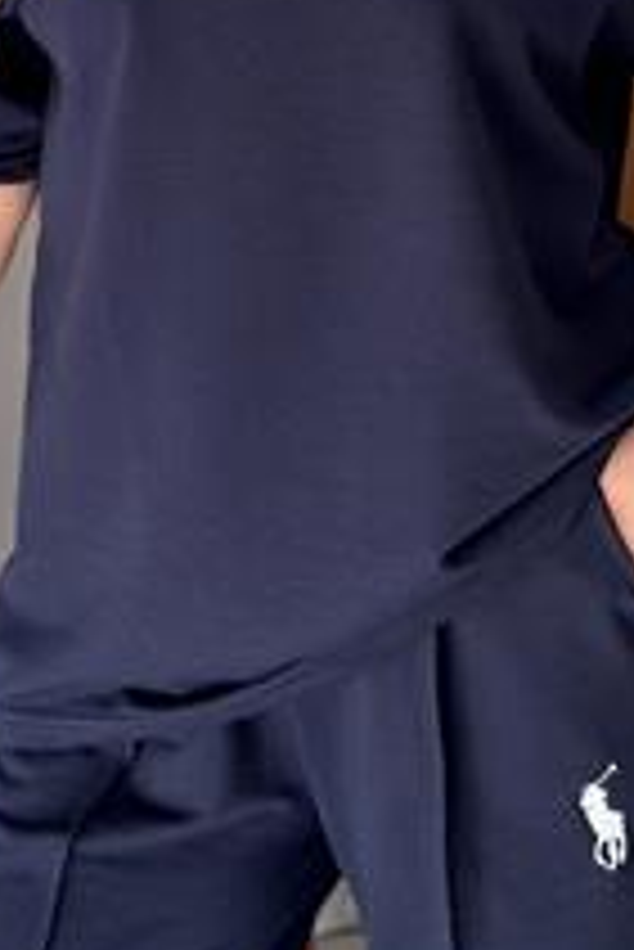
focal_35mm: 123
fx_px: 3244
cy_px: 95
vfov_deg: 16.4
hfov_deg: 11.2
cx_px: 387
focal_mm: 6.86
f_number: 1.78
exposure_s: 1/121
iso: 64
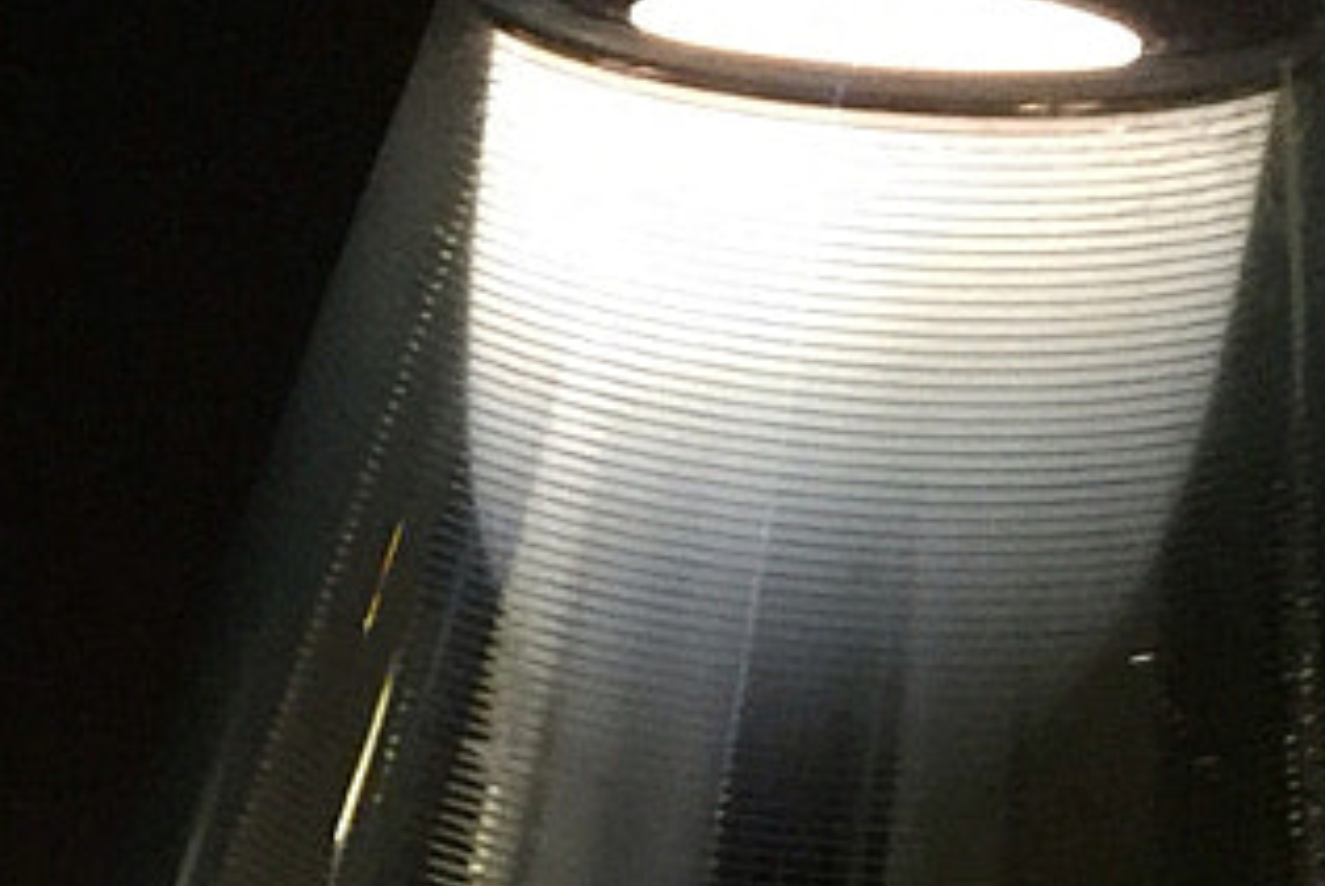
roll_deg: -2.5
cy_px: 1321
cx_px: -652
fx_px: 5599
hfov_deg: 12.8
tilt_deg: -25.4
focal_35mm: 152
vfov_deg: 8.8
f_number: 2.2
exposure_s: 1/20
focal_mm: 4.15
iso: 250
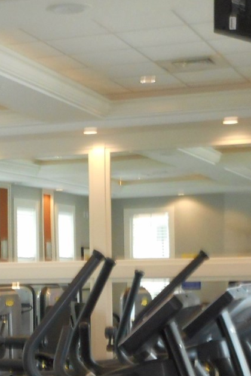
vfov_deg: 19.5
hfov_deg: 13.1
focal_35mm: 103
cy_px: 328
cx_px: 8
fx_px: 1077
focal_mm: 6.9
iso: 400
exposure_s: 1/30
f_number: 4.5
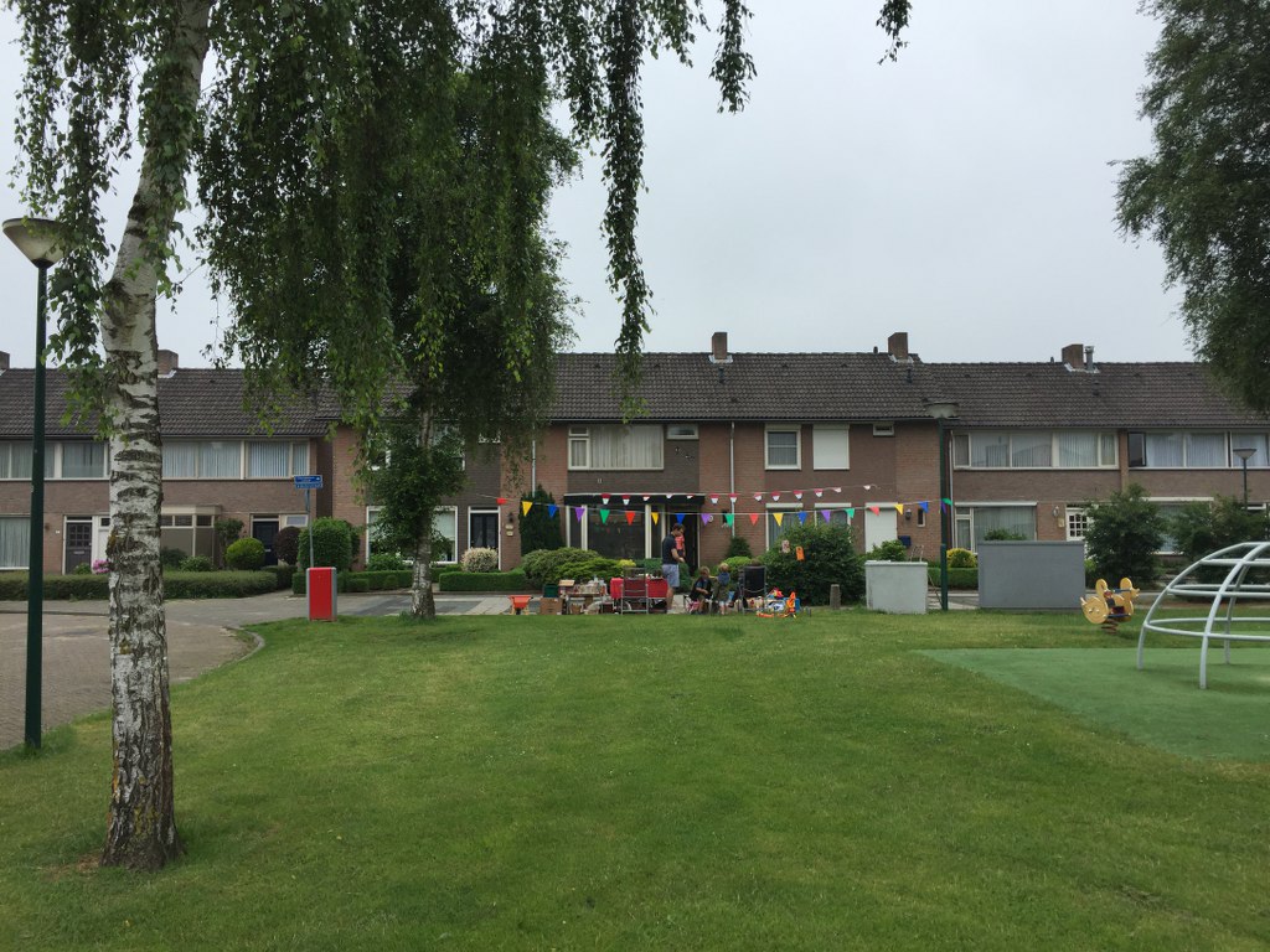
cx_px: 635
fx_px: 1064
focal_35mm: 29
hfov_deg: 61.7
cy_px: 476
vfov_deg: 48.2
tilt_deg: +5.5
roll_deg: -0.7
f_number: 2.2
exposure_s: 1/1163
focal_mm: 4.15
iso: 32
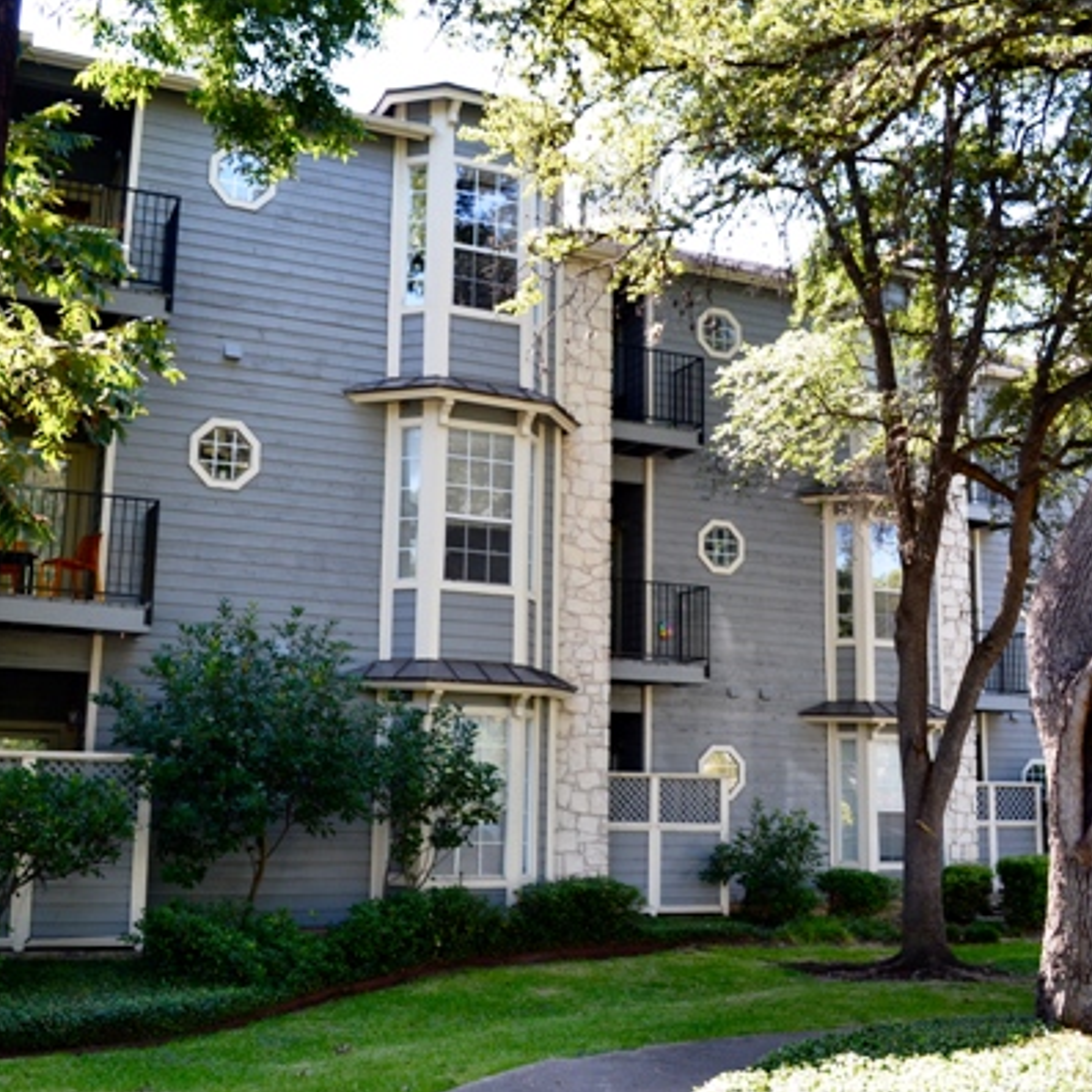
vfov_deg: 44.9
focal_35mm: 37
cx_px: 512
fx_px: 1321
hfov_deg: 44.9
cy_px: 524
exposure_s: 1/125
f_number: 5.6
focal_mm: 18
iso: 250
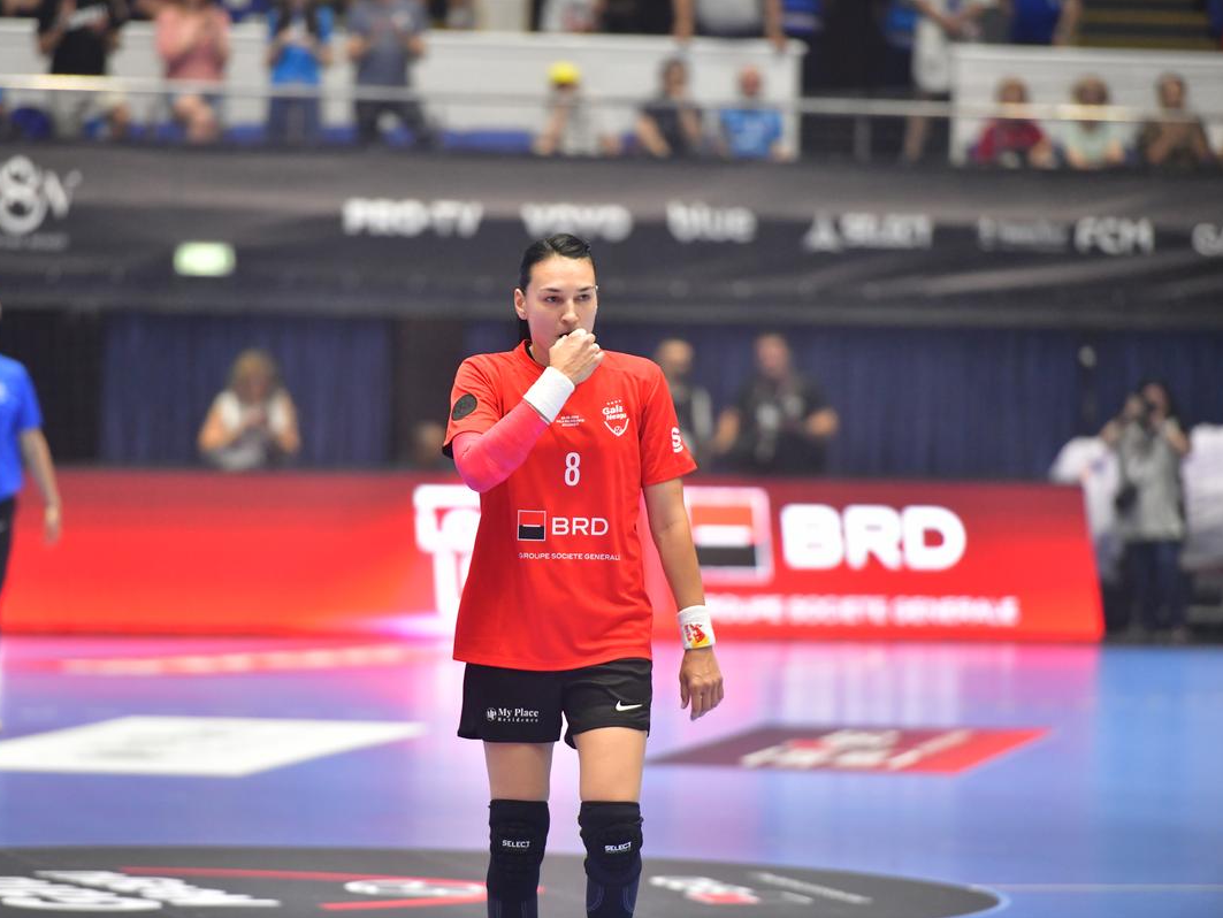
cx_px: 564
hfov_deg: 9.1
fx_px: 7669
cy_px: 459
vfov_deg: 6.9
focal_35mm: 217
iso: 3200
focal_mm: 200
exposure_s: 1/640
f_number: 2.8
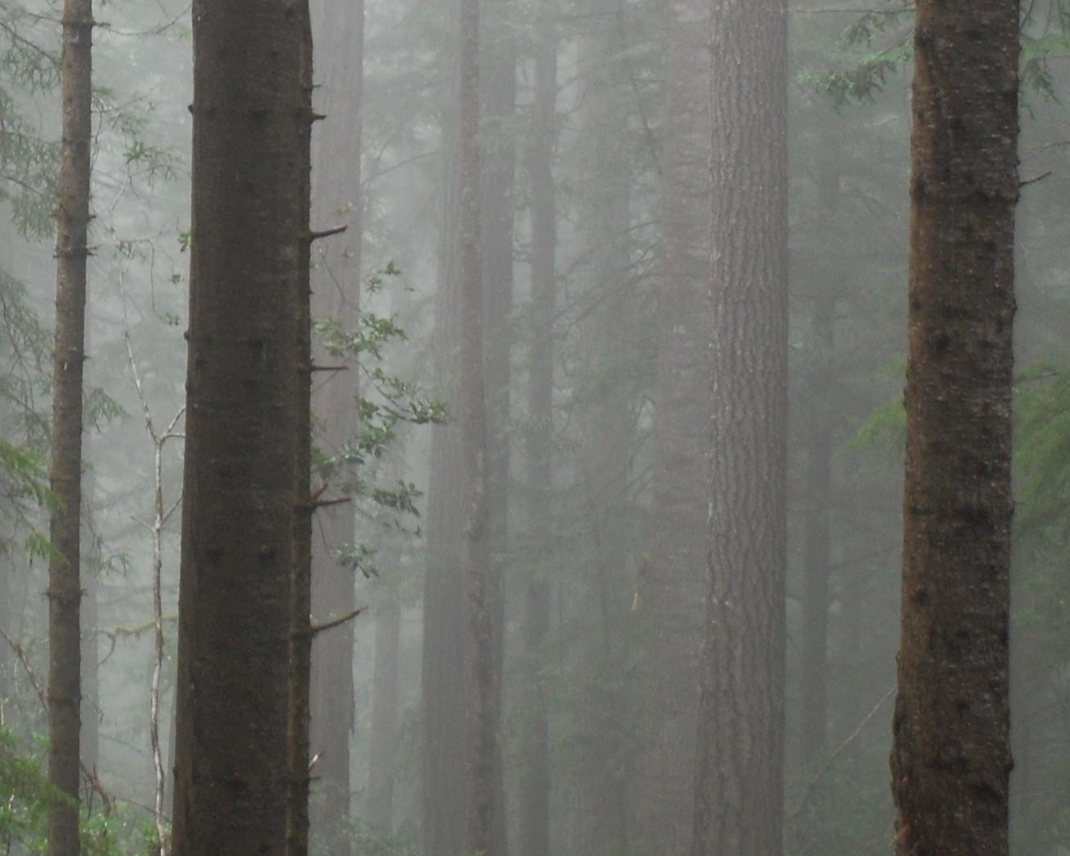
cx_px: 130
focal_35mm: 159
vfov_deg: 9.6
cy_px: -52
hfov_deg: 12.1
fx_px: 5035
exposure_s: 1/30
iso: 400
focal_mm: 38
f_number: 4.5
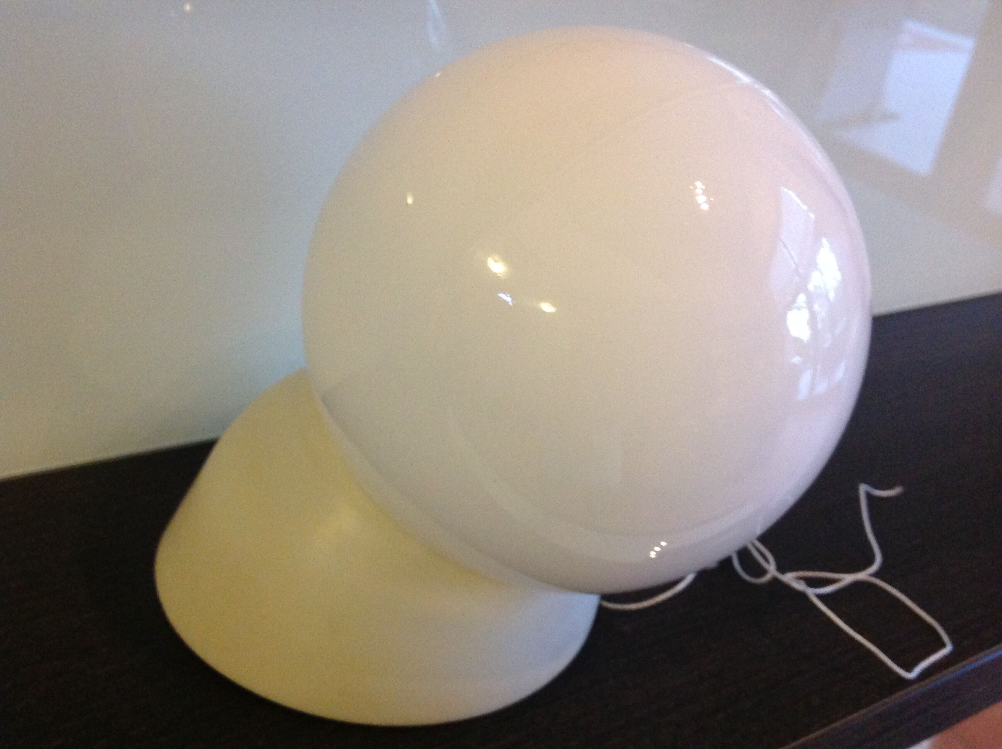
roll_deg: -7.4
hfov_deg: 52.7
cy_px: 374
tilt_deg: -29.9
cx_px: 501
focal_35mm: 35
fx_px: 1012
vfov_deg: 40.6
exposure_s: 1/17
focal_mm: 4.28
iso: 400
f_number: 2.4
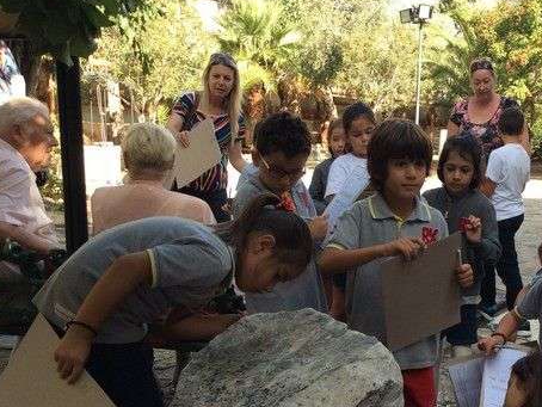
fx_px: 705
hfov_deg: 41.4
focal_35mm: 45
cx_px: 372
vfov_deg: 32.1
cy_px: 254
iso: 32
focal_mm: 3.3
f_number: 2.4
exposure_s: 1/301
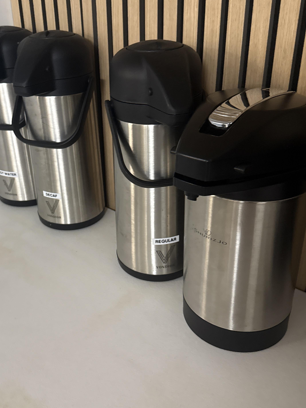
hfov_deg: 41.7
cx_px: 129
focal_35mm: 34
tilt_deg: -27.7
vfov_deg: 53.9
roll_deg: +1.0
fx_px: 401
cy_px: 194
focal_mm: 6.76
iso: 800
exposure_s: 1/40
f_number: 1.78
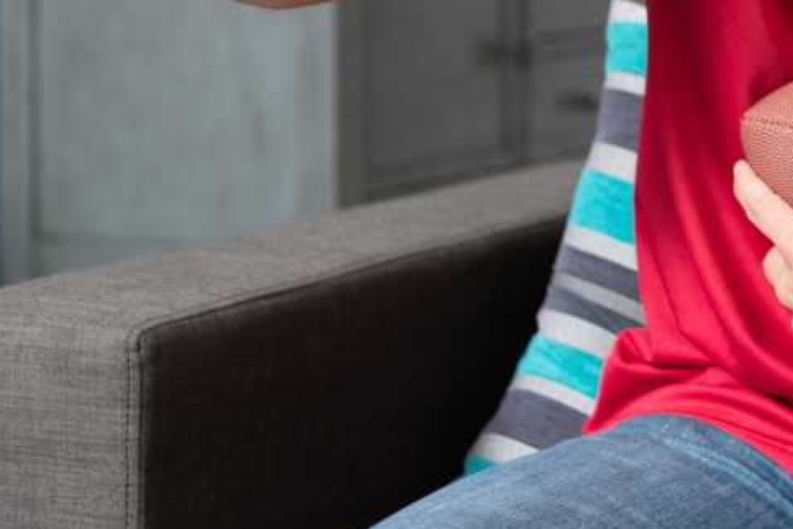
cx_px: 1211
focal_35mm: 148
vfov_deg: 9.1
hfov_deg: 13.1
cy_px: -192
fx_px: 3261
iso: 200
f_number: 2
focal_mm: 35
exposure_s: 1/200
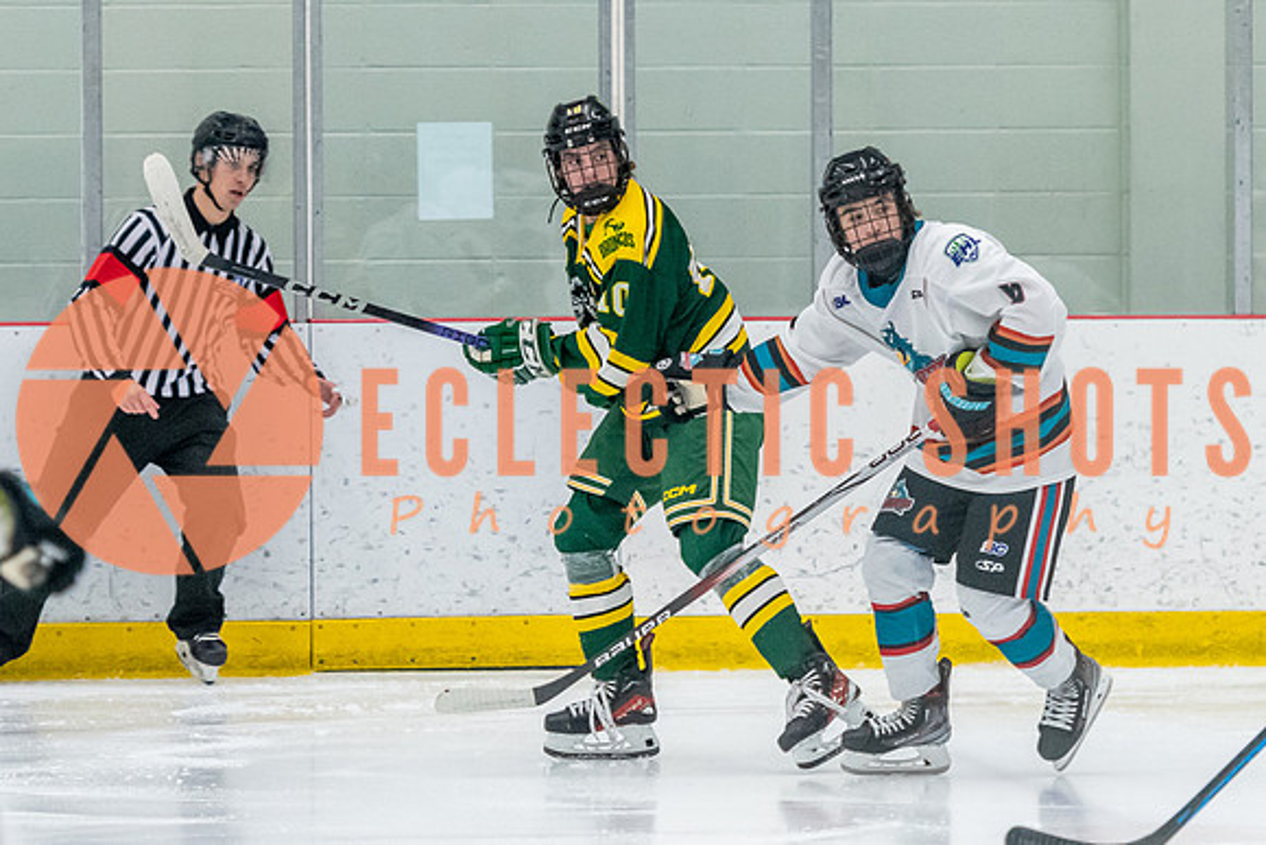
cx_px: 633
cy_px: 513
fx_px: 8922
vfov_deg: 5.4
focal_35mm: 254
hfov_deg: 8.1
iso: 4000
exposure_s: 1/800
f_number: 2.8
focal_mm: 125
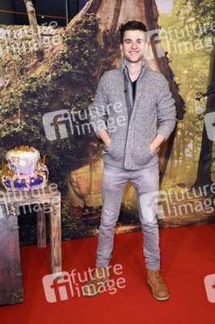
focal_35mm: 48
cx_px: 108
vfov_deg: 41.1
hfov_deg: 28.0
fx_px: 431
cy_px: 162
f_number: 6.3
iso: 400
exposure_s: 1/60
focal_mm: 32
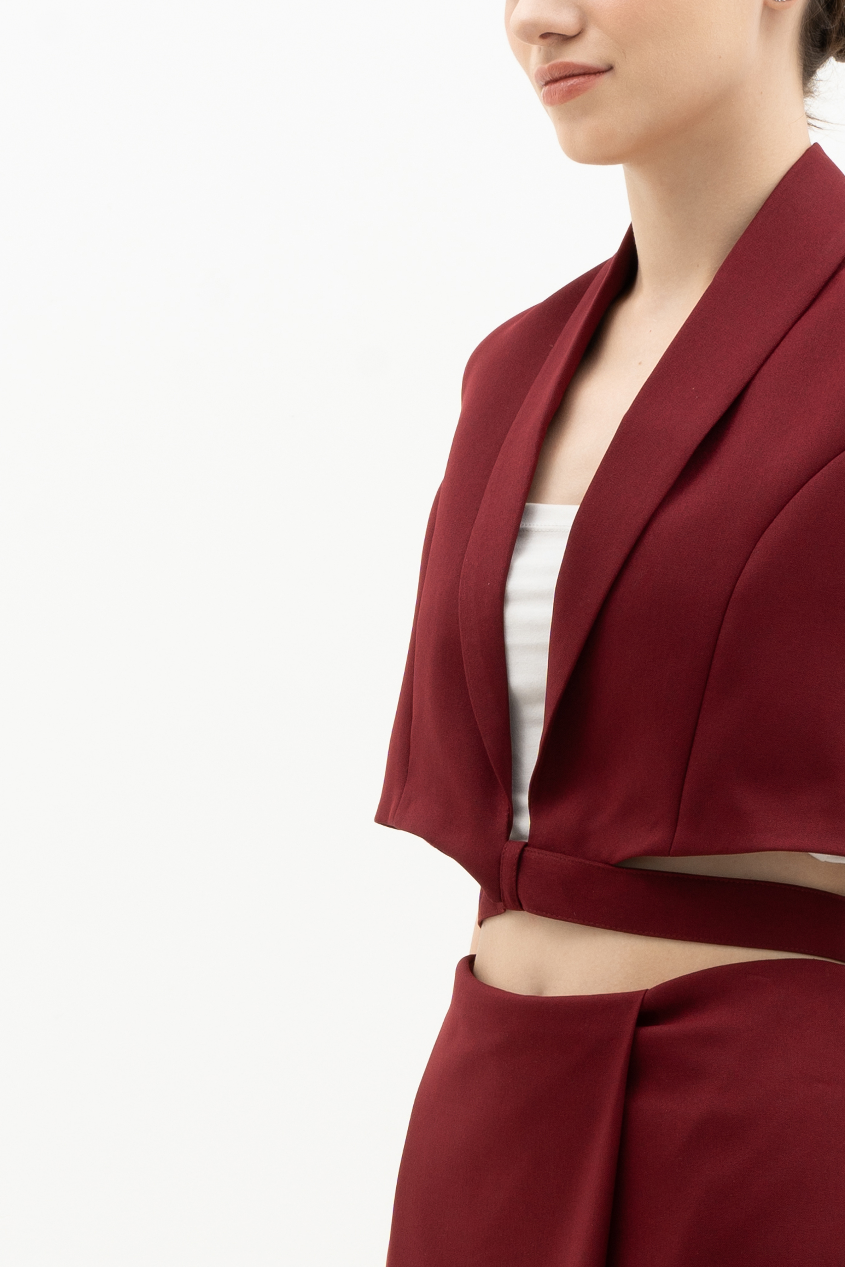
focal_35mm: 86
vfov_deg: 23.5
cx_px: 657
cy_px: 853
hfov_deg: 15.8
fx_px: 3028
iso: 100
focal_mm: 44
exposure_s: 1/160
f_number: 11
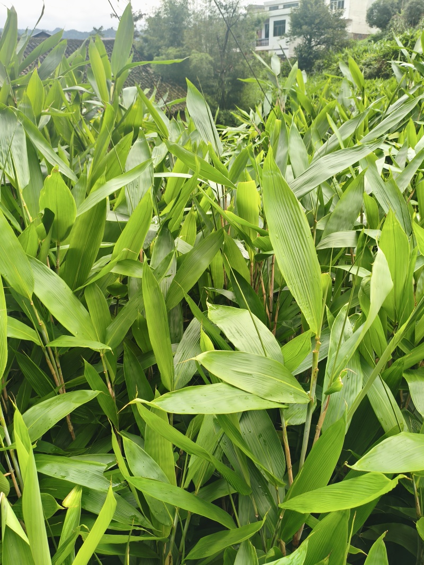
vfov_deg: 67.3
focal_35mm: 26
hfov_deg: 53.1
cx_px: 212
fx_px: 425
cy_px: 282
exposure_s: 1/99.9
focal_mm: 4.94
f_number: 1.5
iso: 50
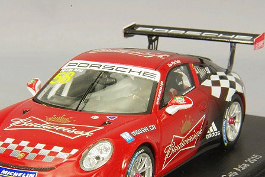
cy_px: 118
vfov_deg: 8.6
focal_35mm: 160
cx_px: 105
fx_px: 1178
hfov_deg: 12.8
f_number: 32
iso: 400
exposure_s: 1
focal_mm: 75
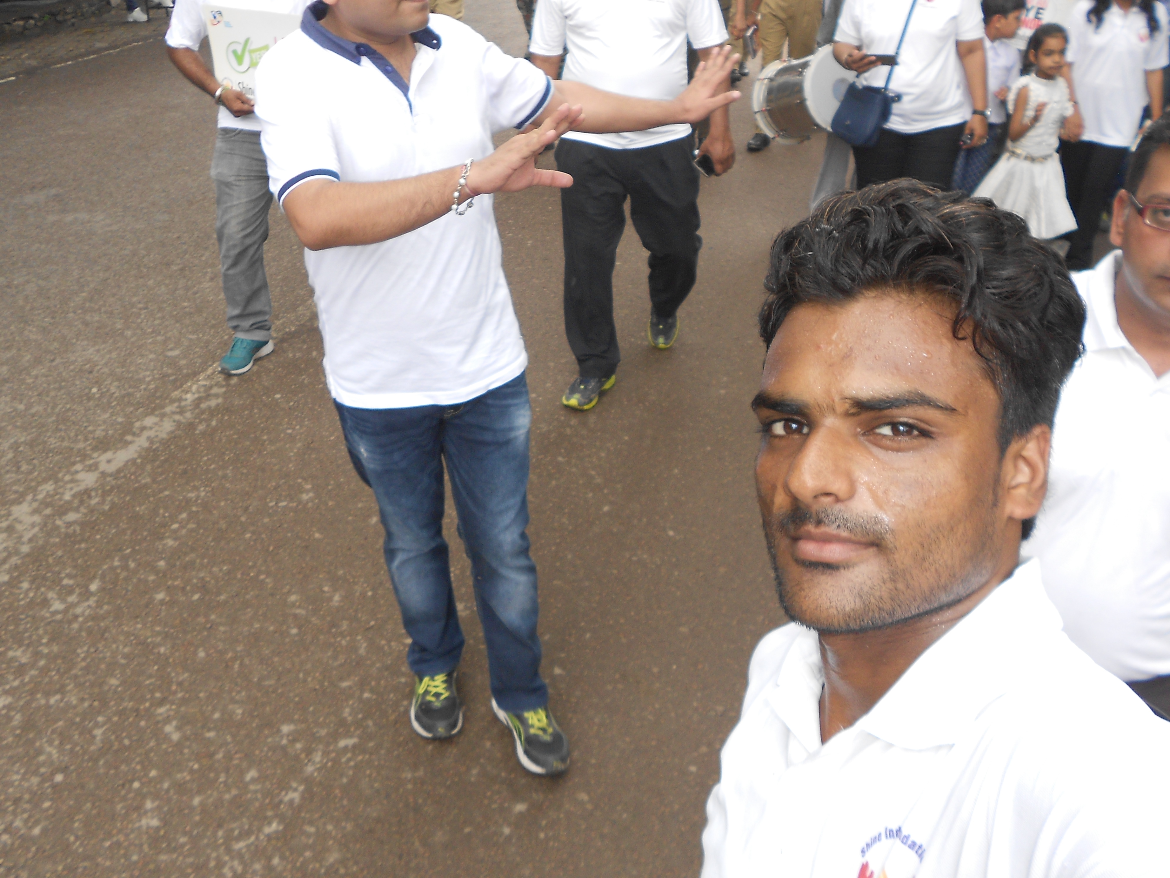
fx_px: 1149
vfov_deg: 41.8
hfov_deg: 54.0
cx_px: 598
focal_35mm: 34
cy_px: 422
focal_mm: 5.3
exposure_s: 1/125
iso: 80
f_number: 3.4
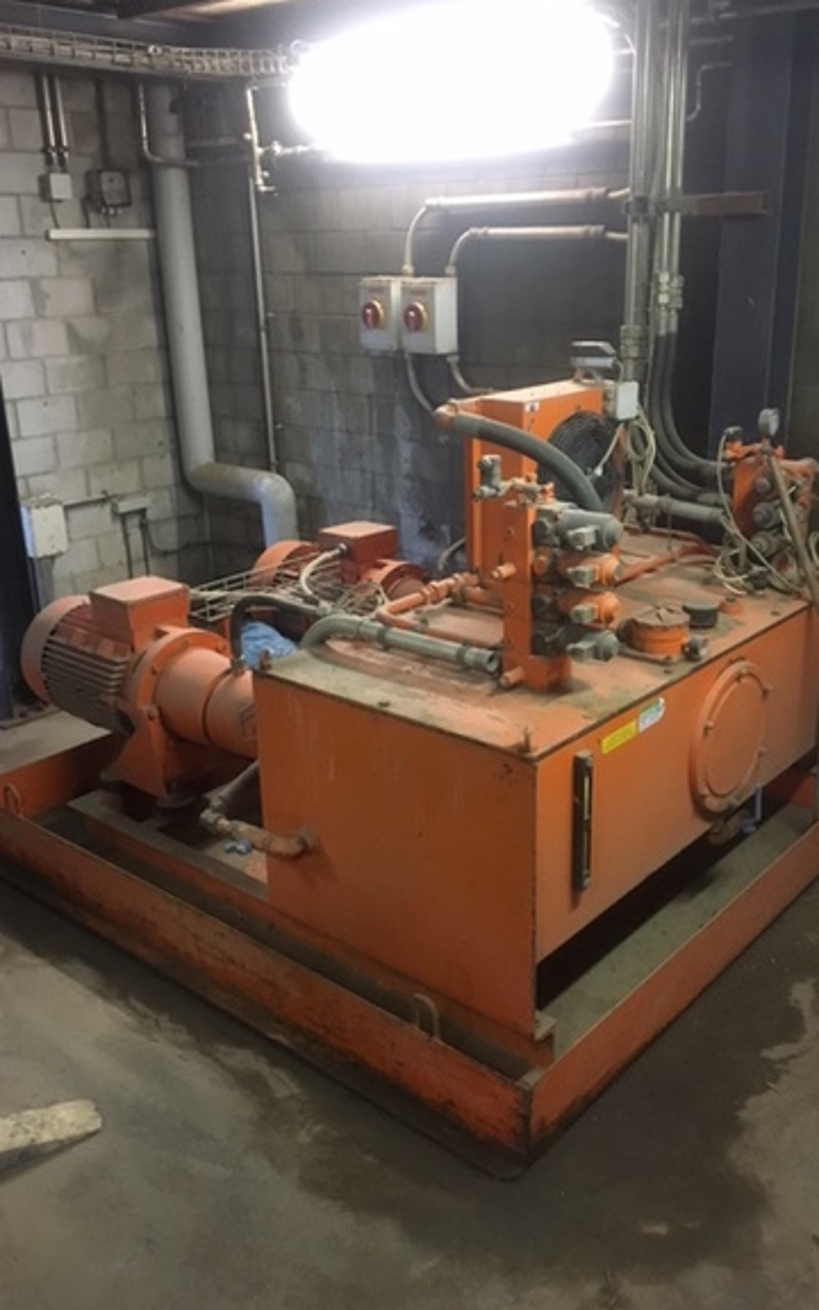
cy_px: 660
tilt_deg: -20.0
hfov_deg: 39.4
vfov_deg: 59.7
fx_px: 1143
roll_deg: +1.7
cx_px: 450
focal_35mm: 32
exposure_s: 1/17
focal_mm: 4.15
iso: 250
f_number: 2.2
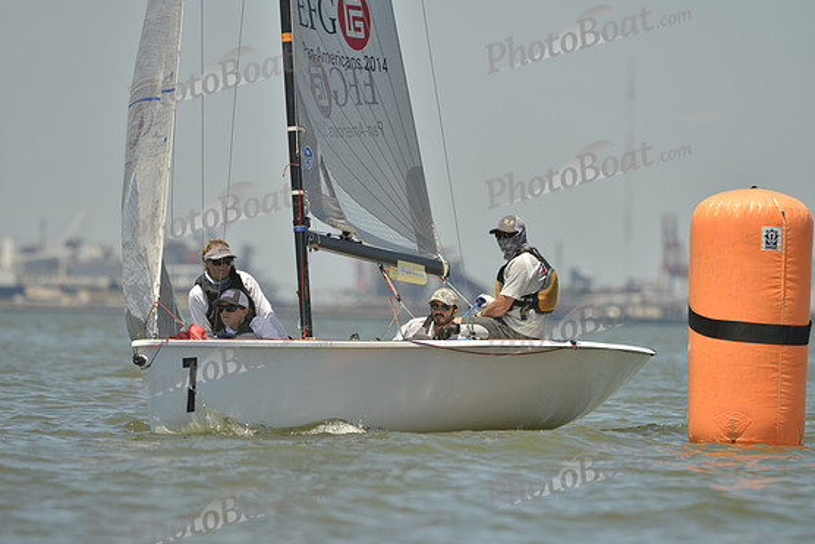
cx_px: 410
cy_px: 268
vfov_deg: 3.3
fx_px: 9442
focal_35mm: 417
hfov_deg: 4.9
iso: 200
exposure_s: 1/1250
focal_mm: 400
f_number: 5.6
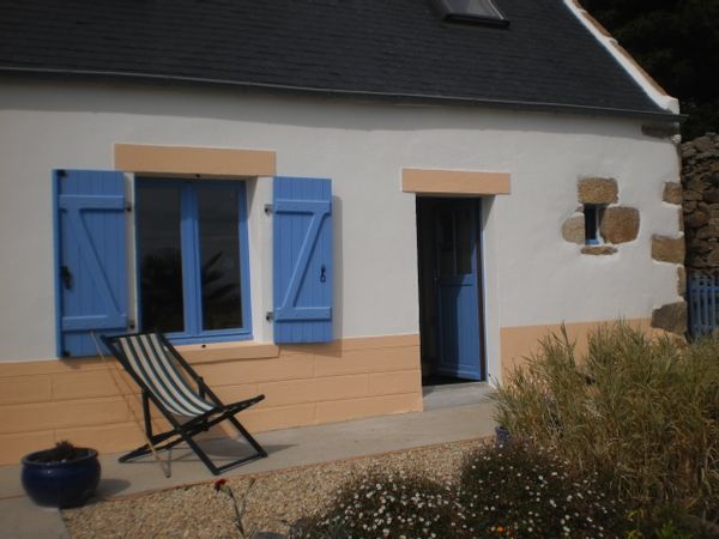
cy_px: 270
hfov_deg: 44.8
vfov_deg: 34.3
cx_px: 360
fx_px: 872
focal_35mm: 42
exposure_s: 1/2000
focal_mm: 7.4
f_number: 4.9
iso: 100
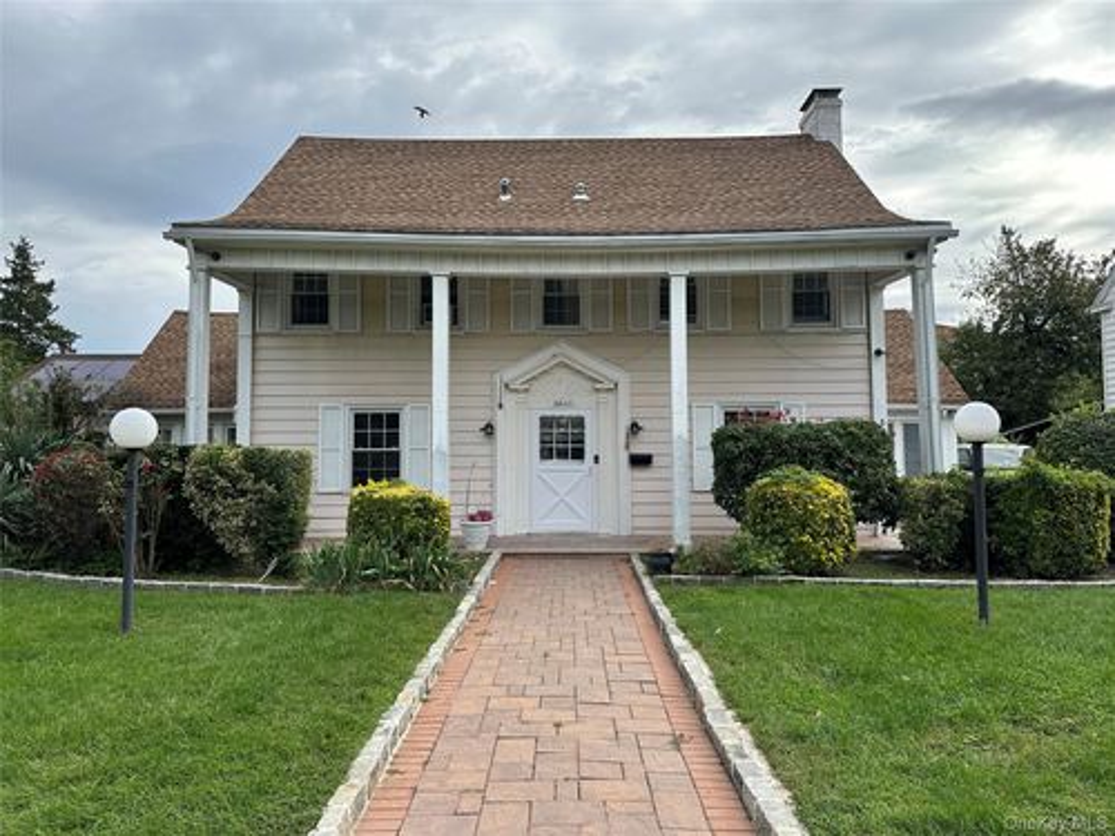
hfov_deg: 71.6
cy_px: 418
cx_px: 558
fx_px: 773
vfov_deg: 56.8
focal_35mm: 24
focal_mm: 6.86
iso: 80
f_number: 1.78
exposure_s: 1/2410
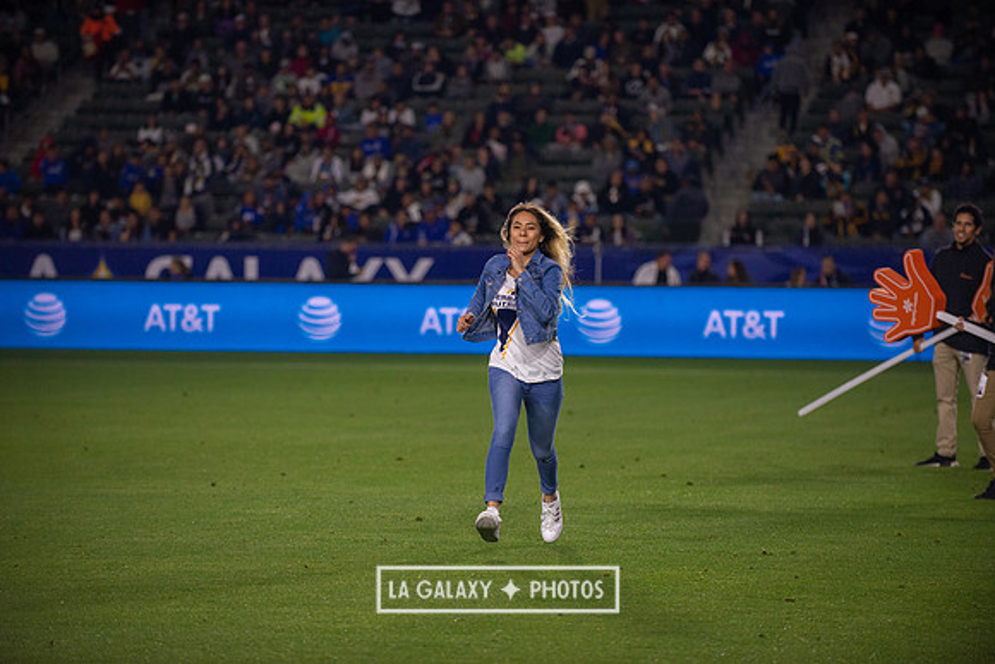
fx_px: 4285
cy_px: 332
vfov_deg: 8.9
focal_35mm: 155
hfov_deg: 13.2
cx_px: 498
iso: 1600
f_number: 2.8
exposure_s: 1/2500
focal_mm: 155
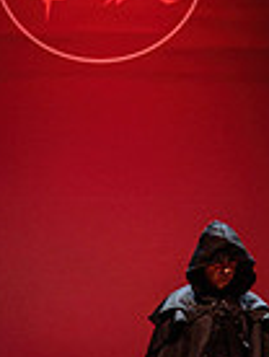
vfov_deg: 10.7
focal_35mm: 183
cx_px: 197
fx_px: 1890
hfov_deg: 8.1
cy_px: 311
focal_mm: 39
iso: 1600
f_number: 2.8
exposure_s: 1/100
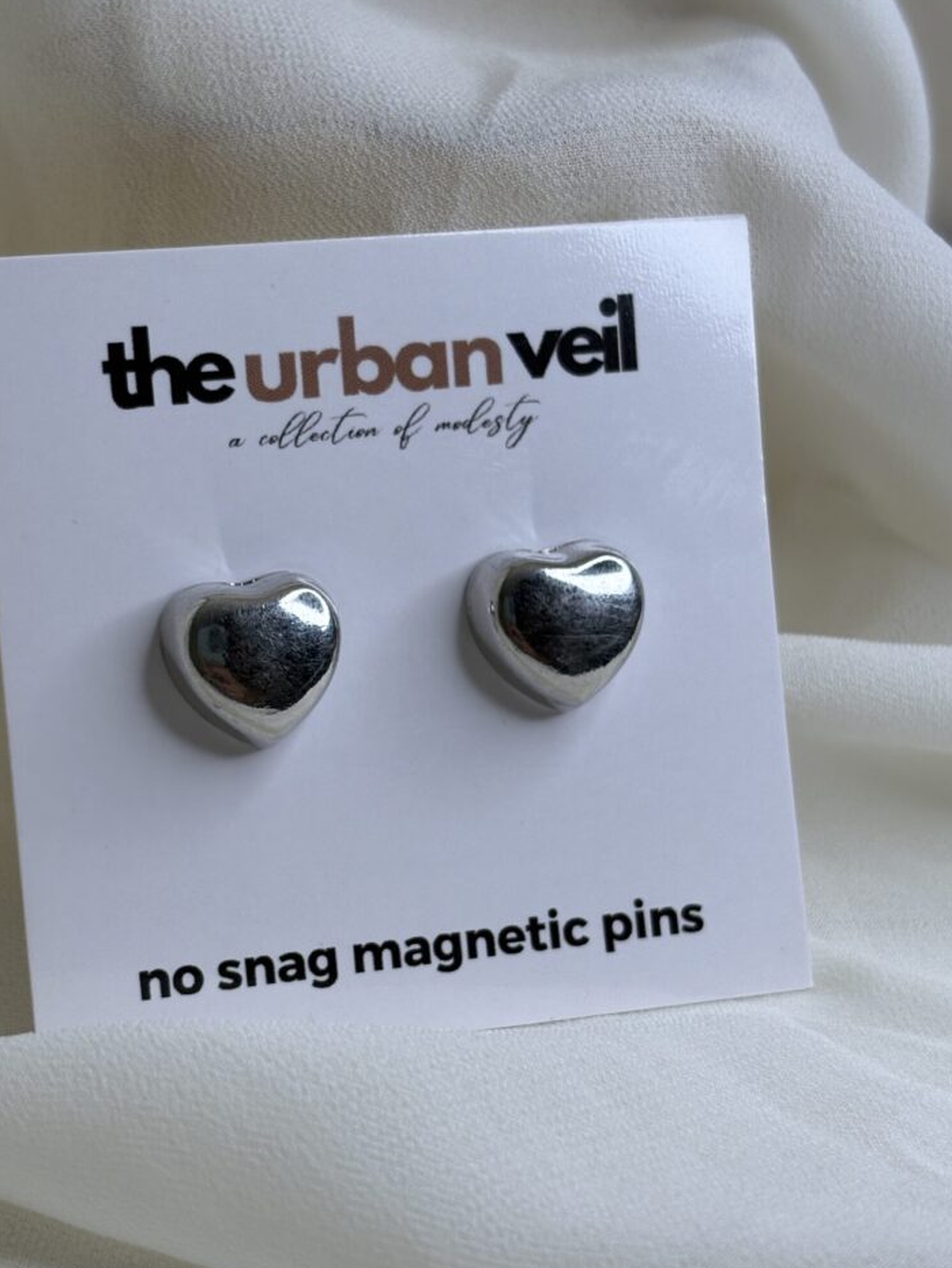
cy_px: 612
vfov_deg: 29.0
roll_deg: -1.3
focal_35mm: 67
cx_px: 347
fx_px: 2455
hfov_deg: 21.9
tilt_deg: -23.8
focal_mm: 5.96
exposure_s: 1/343
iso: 50
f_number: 1.6
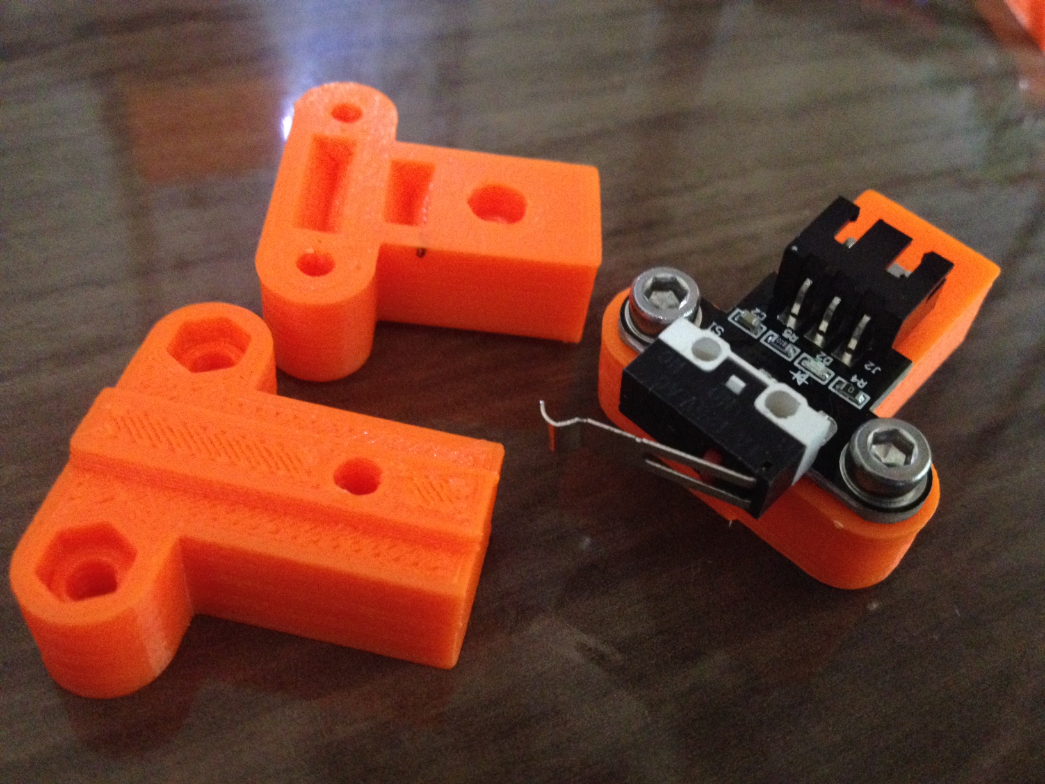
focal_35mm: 35
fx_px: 1057
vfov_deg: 40.7
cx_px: 522
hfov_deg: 52.6
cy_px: 392
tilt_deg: -50.3
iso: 500
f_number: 2.4
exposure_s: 1/15
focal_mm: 4.28
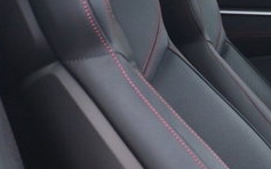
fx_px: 1049
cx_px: 441
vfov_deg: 9.2
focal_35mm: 142
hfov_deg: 13.6
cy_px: 120
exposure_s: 1/30
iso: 1000
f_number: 4
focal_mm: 21.5
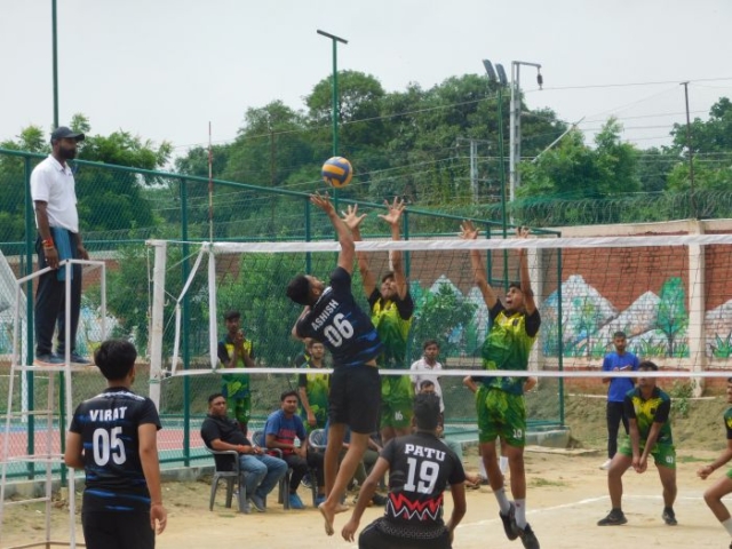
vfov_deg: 14.9
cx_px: 366
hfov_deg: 19.8
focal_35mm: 99
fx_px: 2093
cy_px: 274
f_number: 4.6
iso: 125
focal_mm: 17.6
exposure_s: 1/640
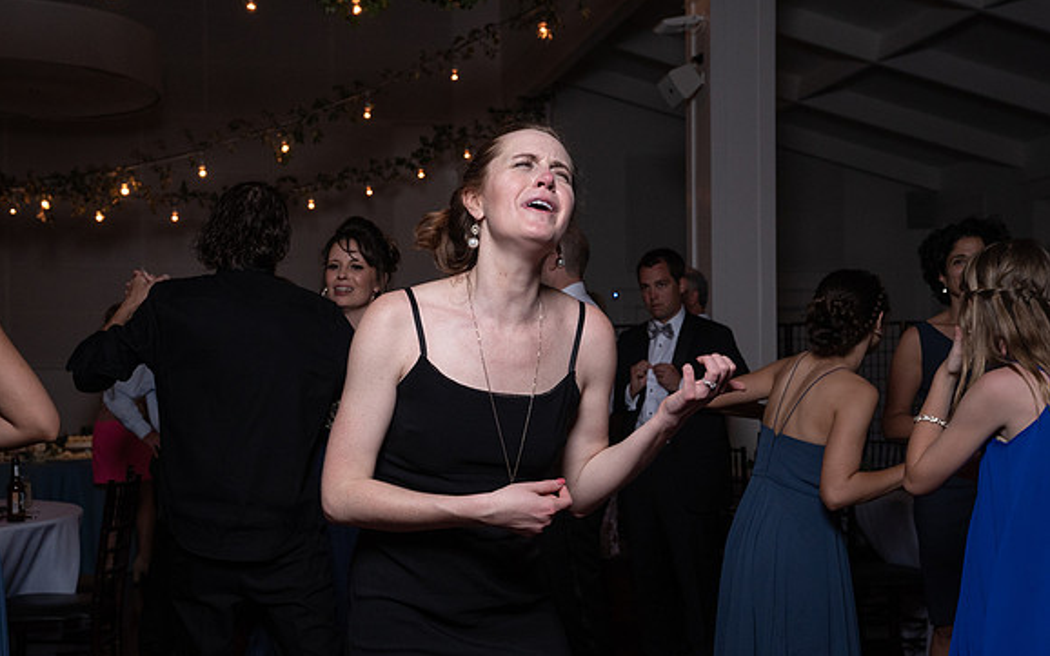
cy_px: 387
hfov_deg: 45.2
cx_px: 453
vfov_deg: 29.1
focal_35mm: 44
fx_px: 1259
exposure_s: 1/200
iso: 2000
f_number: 5.6
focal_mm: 35
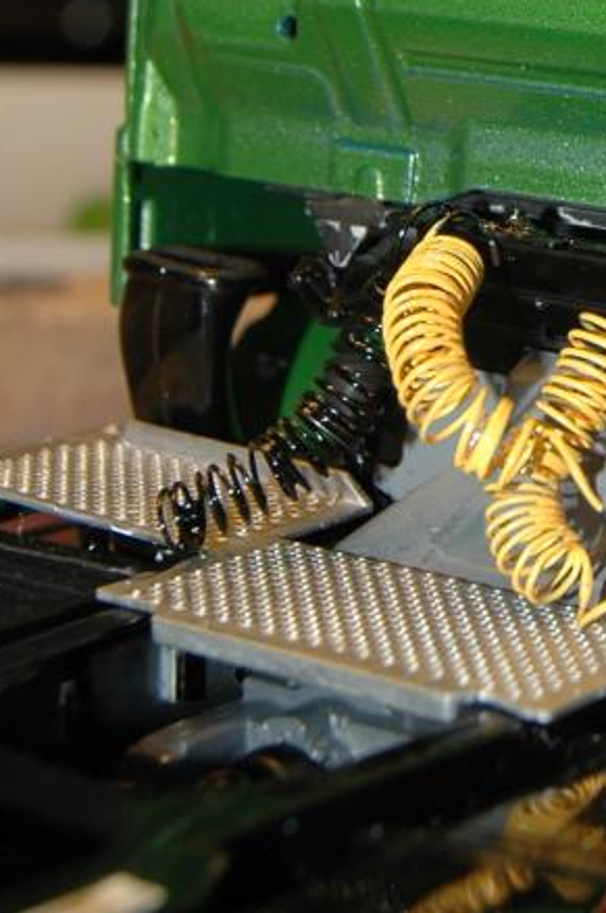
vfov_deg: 16.5
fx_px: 3096
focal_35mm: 122
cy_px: 82
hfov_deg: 10.9
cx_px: 783
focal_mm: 31
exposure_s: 1/10
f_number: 7.1
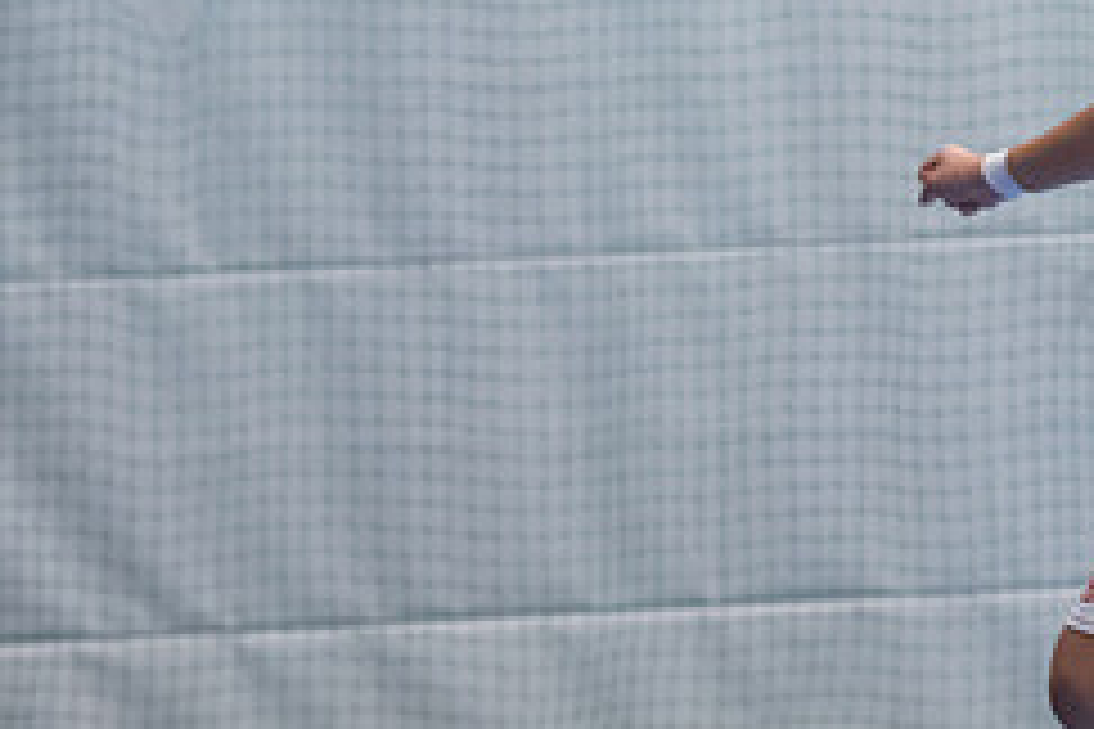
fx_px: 11425
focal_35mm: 376
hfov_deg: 5.5
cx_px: 1126
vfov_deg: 3.7
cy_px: 349
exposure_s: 1/400
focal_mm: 105
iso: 3600
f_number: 3.2
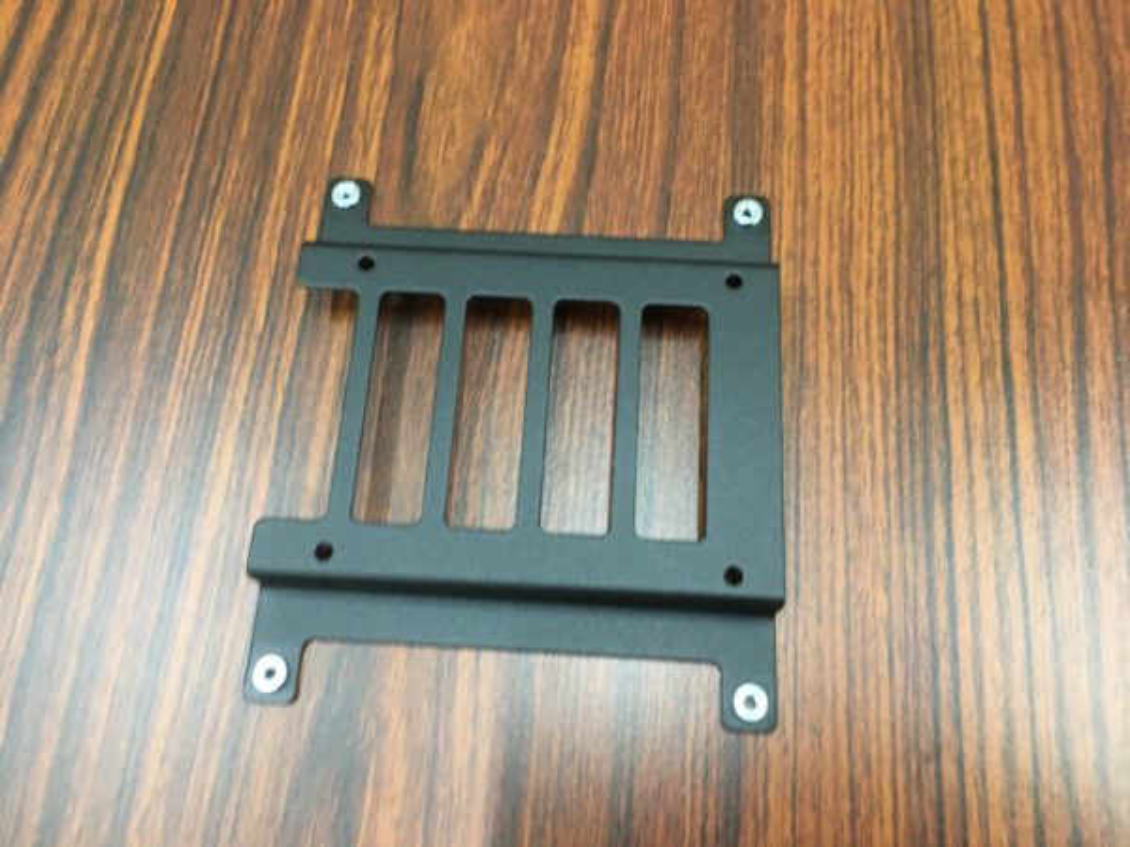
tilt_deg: -68.4
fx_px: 947
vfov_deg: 48.2
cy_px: 424
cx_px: 565
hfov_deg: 61.7
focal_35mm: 29
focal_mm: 4.15
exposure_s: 1/24
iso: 200
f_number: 2.2
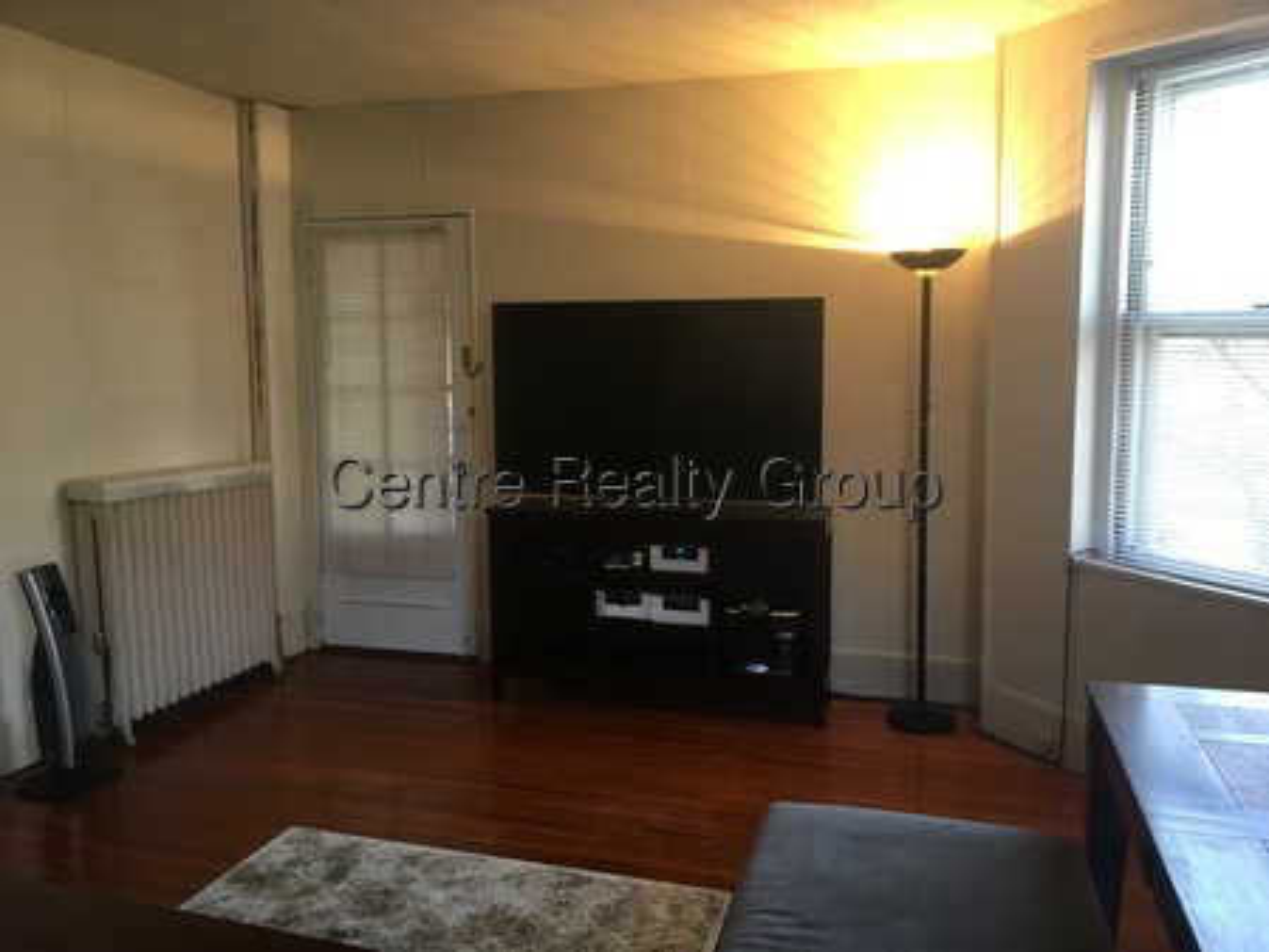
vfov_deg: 48.2
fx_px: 1063
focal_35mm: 29
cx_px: 634
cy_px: 476
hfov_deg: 61.6
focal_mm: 4.15
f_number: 2.2
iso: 50
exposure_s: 1/33
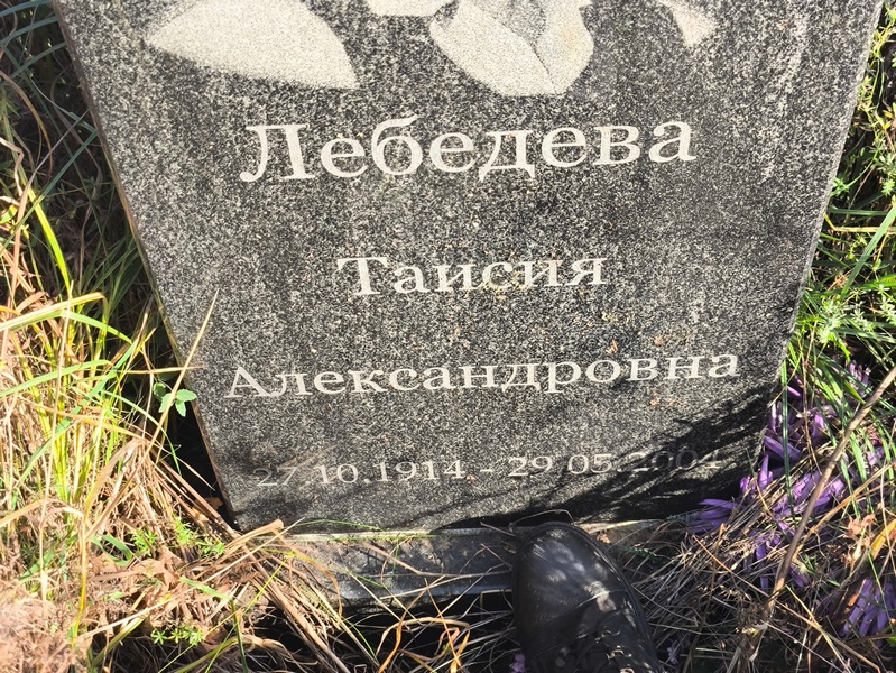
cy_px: 336
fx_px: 1295
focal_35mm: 50
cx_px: 448
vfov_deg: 29.1
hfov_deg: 38.2
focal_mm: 4.71
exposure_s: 1/192
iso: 50
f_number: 1.7
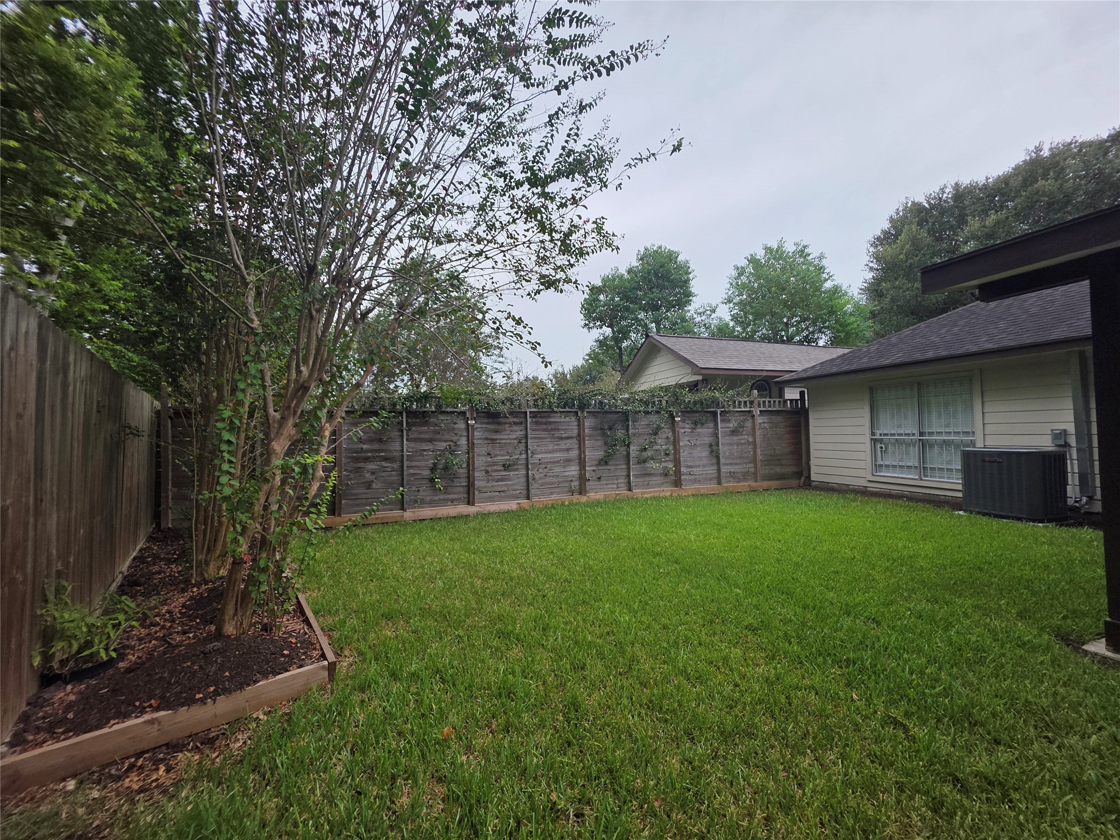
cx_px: 560
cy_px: 420
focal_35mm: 13
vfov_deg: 89.9
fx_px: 421
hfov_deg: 106.2
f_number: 1.9
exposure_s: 1/420
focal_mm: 2.2
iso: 40
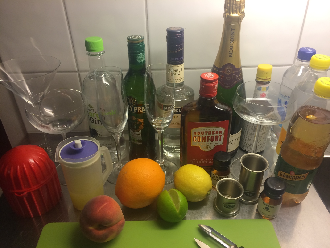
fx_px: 276
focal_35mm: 29
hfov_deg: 61.7
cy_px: 124
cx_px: 165
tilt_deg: -34.5
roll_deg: +2.5
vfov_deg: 48.2
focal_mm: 4.15
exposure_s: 1/33
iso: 40
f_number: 2.2
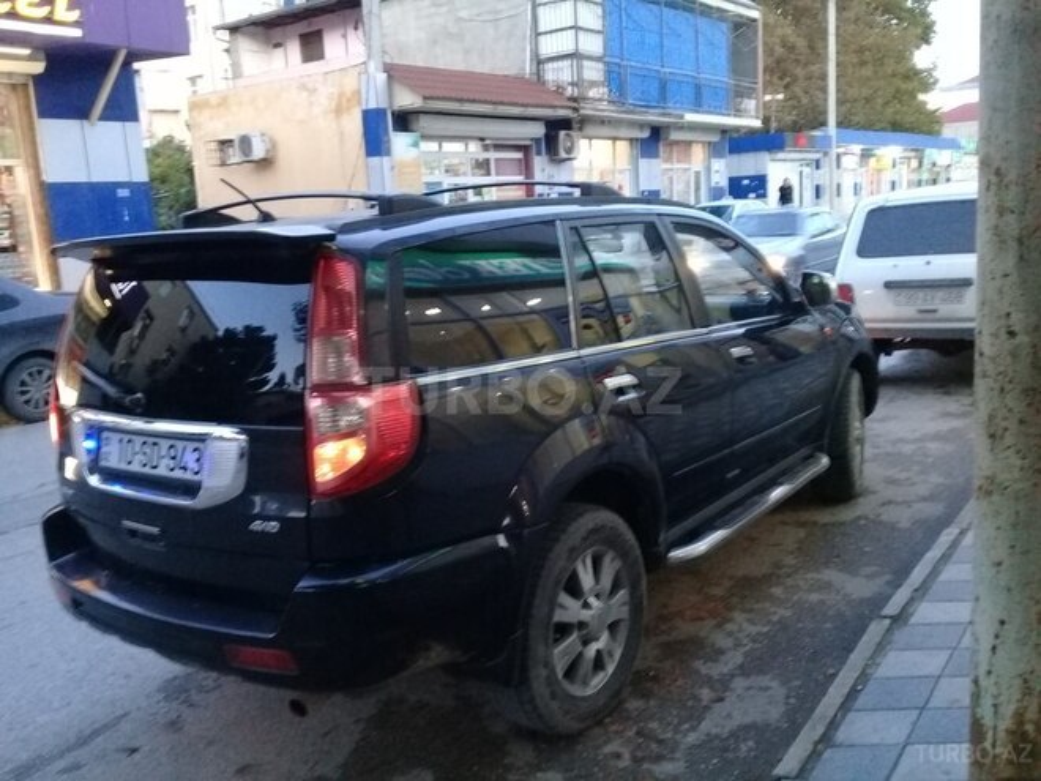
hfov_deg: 58.4
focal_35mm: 31
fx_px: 932
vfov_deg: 45.4
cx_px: 520
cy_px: 390
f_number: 2.2
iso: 250
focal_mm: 3.3
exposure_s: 1/15
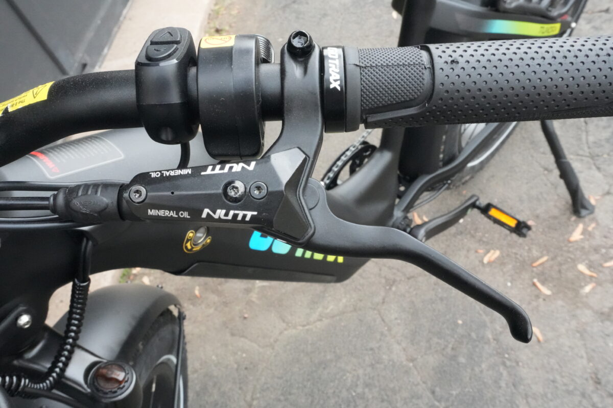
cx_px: 306
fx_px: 587
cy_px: 204
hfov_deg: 55.1
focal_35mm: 34
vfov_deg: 38.4
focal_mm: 23
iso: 6400
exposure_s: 1/40
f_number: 16
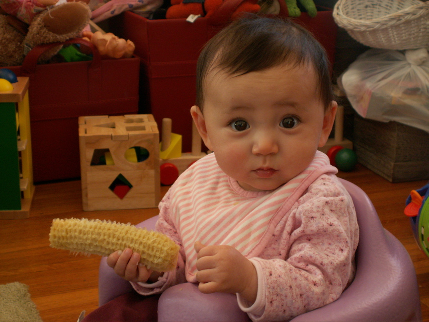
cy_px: 161
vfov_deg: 20.2
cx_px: 214
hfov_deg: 26.7
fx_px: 904
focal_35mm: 73
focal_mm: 12.26
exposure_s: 1/40
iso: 125
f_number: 3.2
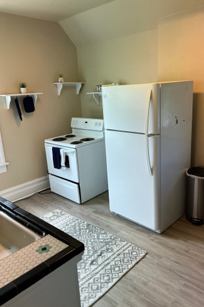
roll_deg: +3.5
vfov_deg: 65.5
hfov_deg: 46.3
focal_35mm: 28
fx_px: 238
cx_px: 112
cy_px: 156
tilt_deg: -15.8
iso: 50
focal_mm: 5.7
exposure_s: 1/120
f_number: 1.5
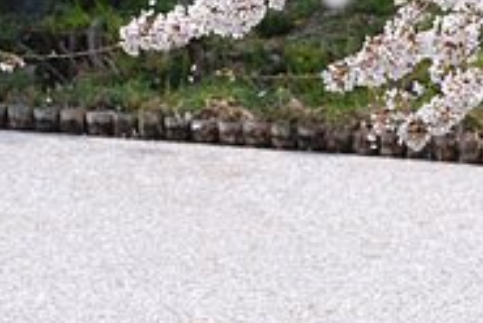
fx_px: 5698
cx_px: 368
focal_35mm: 424
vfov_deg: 3.3
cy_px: -26
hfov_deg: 4.9
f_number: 5.6
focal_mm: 102
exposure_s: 1/320
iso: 100
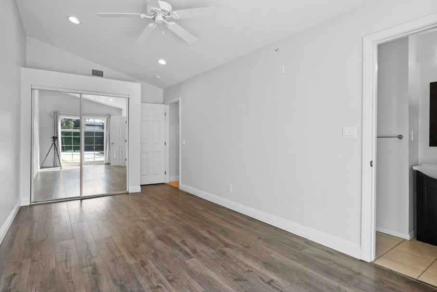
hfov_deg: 89.6
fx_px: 219
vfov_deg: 67.4
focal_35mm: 18
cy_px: 145
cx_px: 193
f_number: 9
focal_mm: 16
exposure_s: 1/8
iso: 250
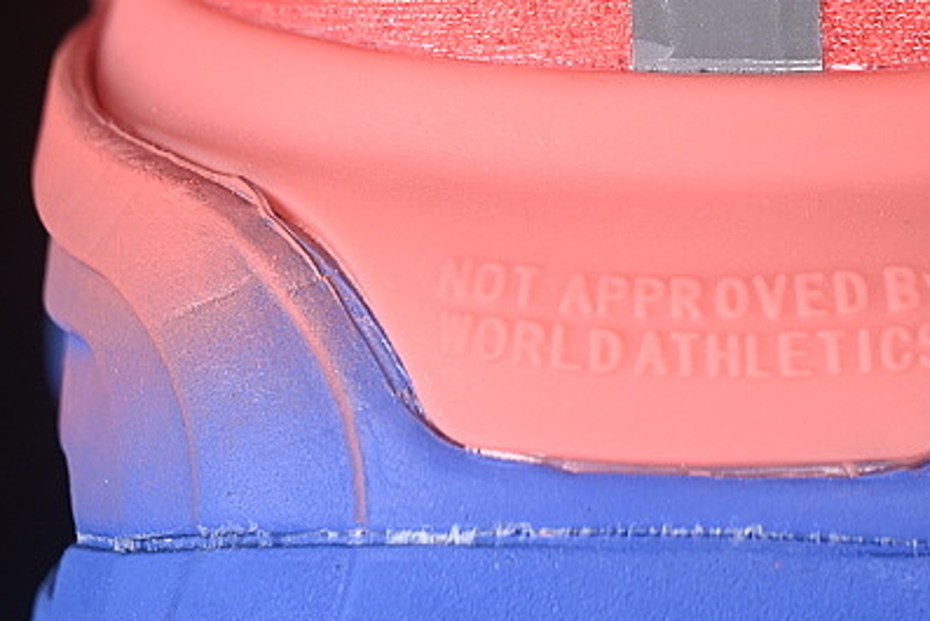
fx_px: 5272
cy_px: -101
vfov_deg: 6.7
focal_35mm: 204
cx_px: 700
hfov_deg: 10.1
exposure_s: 1/80
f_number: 7.1
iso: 160
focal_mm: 50
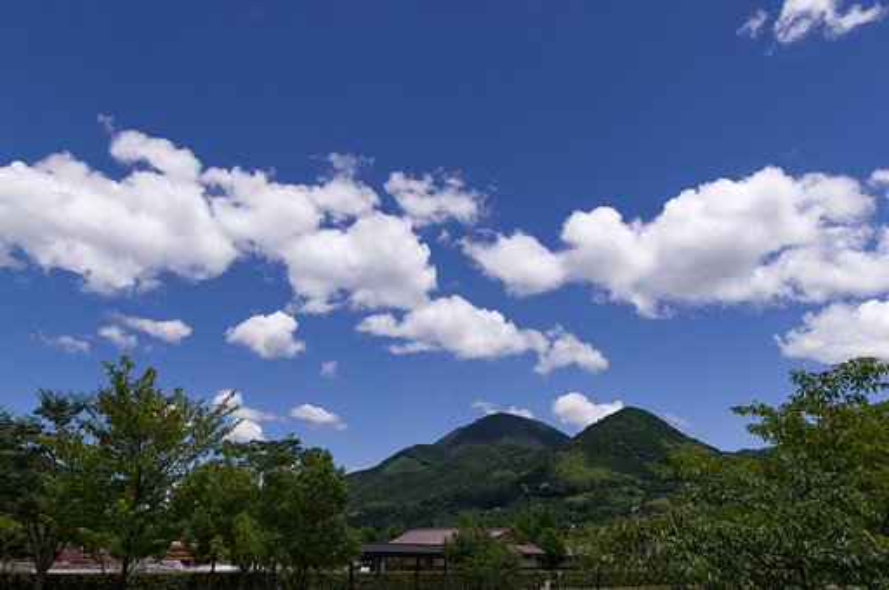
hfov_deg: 70.5
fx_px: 629
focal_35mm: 26
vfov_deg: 50.3
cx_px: 444
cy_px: 295
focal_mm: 17
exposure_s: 1/400
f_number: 10
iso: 200
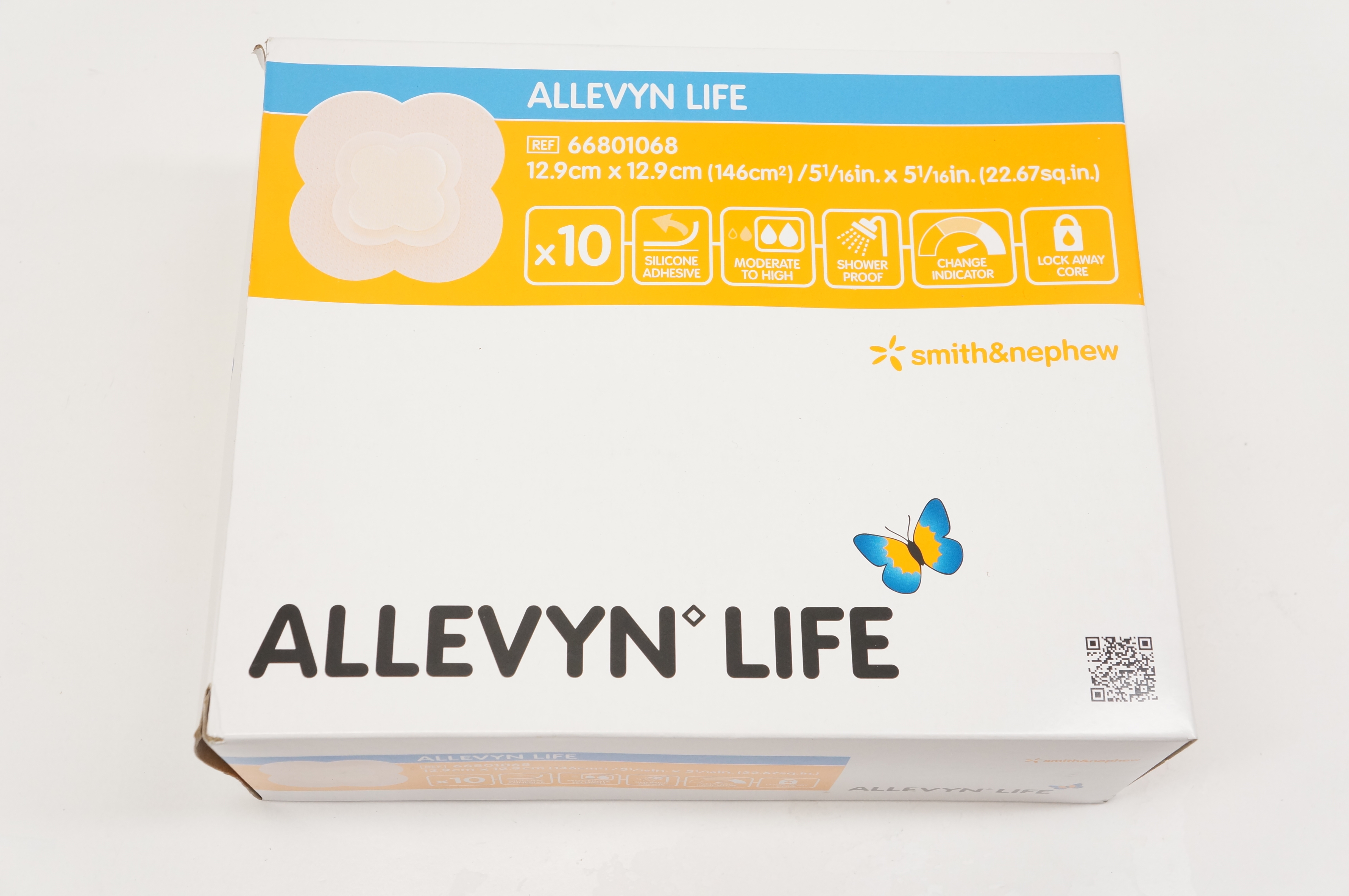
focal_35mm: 46
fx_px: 1741
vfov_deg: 28.9
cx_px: 674
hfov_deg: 42.4
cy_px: 448
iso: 800
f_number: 7.1
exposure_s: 1/100
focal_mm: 31
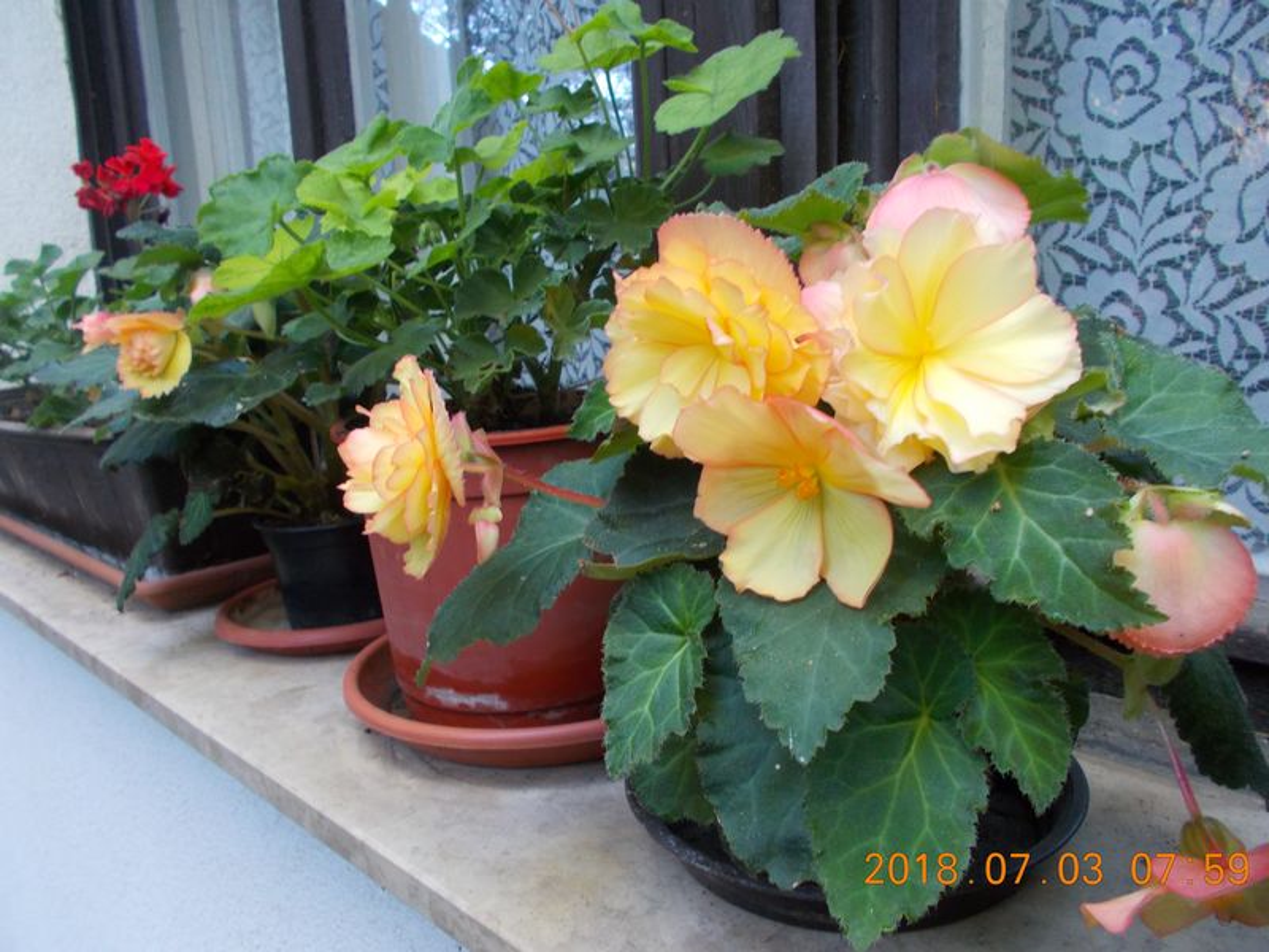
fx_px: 953
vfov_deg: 53.1
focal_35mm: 26
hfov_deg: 67.3
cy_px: 476
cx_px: 634
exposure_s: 1/20
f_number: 3.2
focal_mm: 4.6
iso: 200
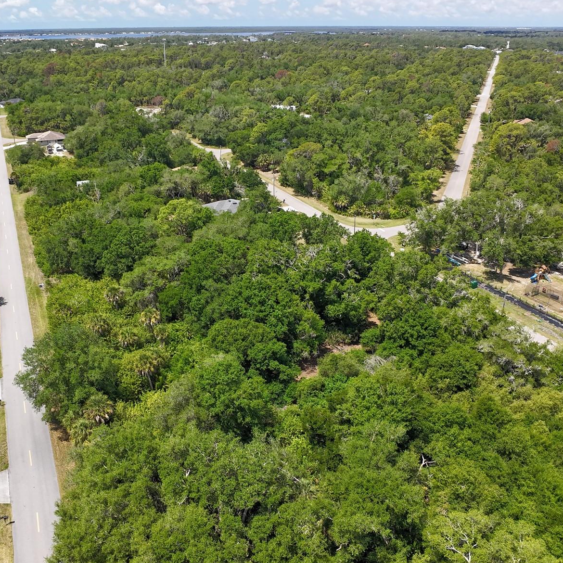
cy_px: 275
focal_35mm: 29
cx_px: 227
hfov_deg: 55.2
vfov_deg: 55.6
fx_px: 534
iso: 110
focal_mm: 4.55
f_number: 2.8
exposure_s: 1/640
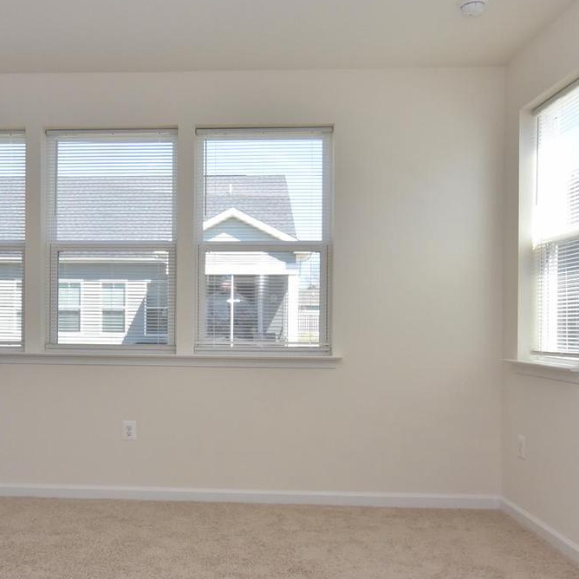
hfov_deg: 48.7
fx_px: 624
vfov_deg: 49.6
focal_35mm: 33
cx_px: 184
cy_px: 324
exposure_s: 1/200
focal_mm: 12
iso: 800
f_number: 11
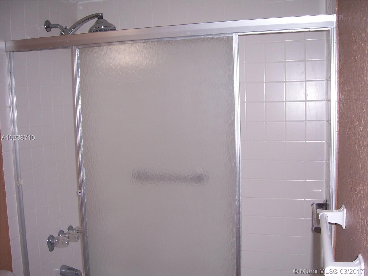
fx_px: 383
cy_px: 138
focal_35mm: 36
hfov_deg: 51.4
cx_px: 184
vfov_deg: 39.7
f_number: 3
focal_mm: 6
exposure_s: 1/60
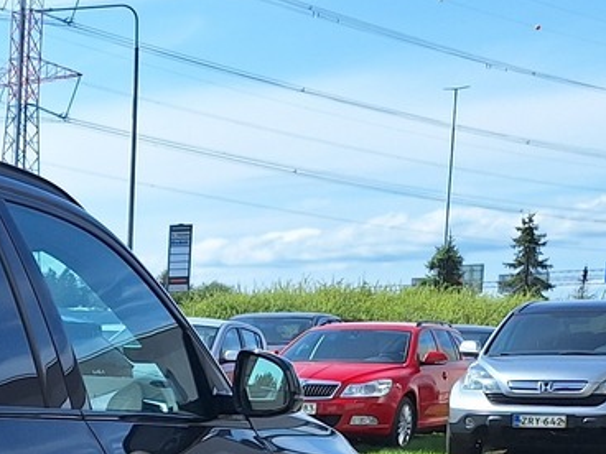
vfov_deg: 15.5
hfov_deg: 18.7
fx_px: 1576
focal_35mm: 90
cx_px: -354
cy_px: 607
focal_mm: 5.54
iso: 40
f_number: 1.8
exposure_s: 1/2732
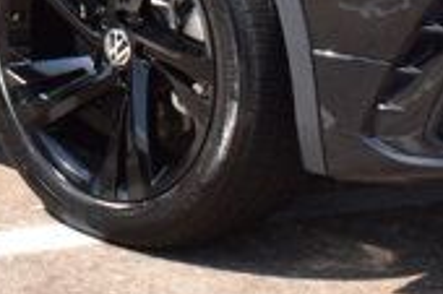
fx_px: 2889
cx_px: -328
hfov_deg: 8.5
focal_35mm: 235
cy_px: -518
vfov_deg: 5.5
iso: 400
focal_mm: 26
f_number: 10
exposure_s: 1/320
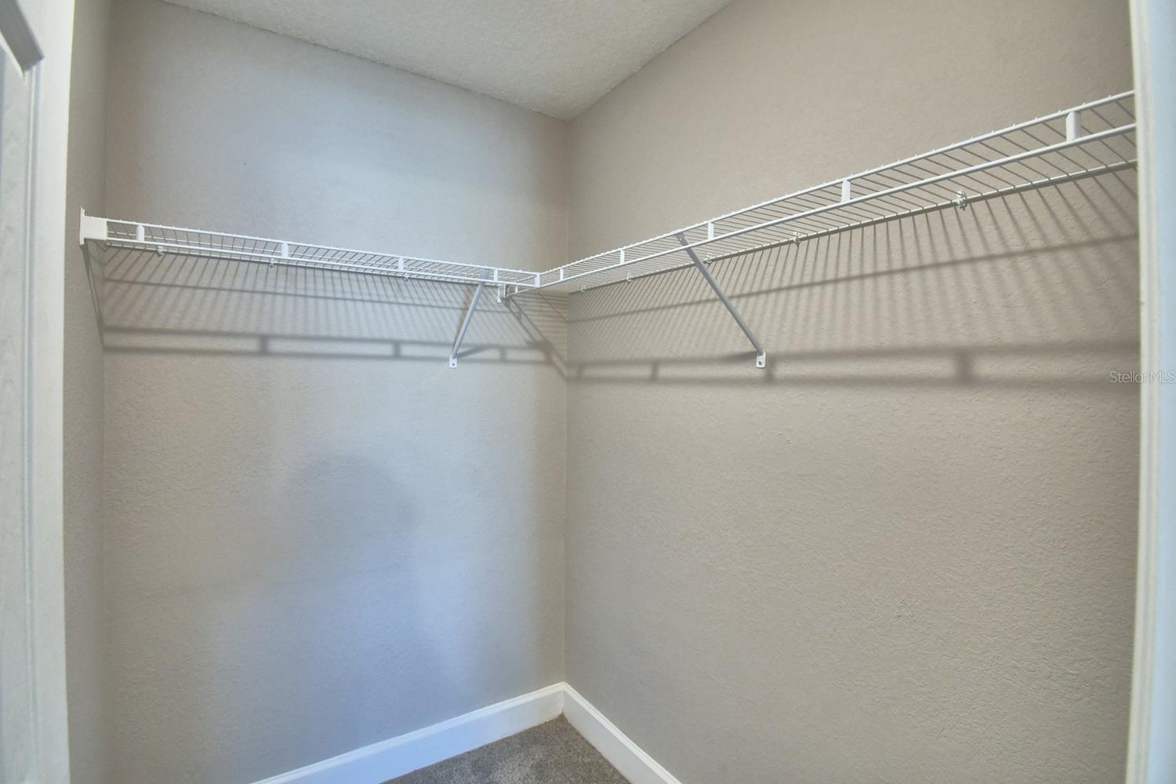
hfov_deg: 96.6
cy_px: 377
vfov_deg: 73.7
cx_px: 552
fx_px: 522
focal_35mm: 16
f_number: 4.5
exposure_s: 1/30
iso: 450
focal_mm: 10
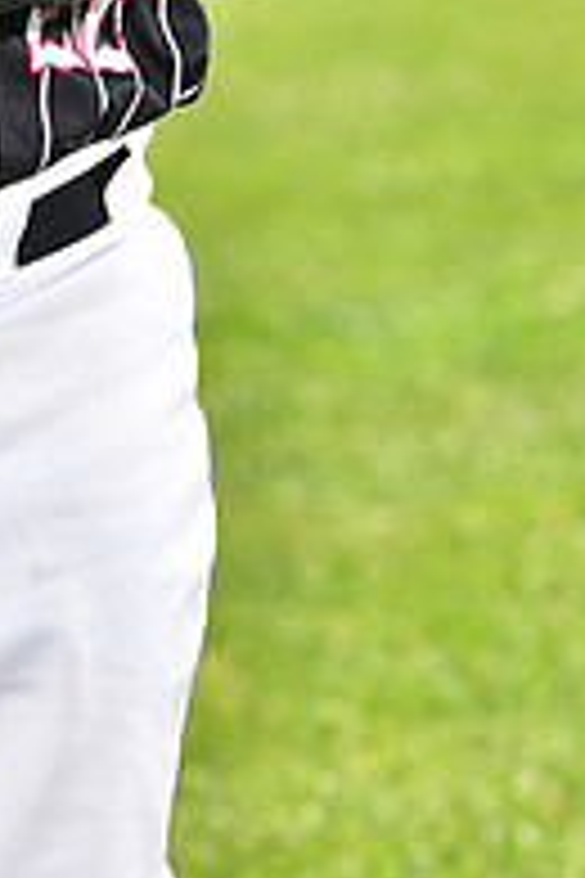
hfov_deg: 3.7
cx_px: -119
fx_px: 9067
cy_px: -302
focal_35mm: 372
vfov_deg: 5.5
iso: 100
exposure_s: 1/250
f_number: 5
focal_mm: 125
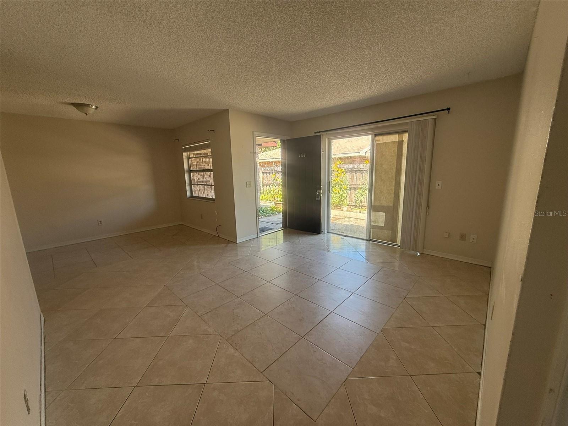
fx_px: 230
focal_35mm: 14
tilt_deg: -10.1
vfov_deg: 85.7
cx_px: 284
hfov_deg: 102.1
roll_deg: +0.9
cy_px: 213
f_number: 2.2
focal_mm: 2.22
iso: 64
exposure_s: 1/125
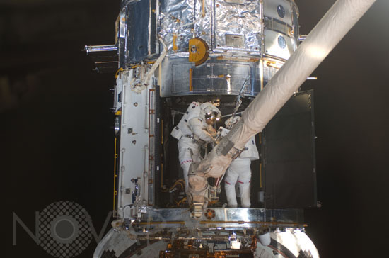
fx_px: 647
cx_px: 194
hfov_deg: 33.5
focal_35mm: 60
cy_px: 129
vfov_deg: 22.5
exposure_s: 1/20
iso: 100
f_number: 2.8
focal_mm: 40
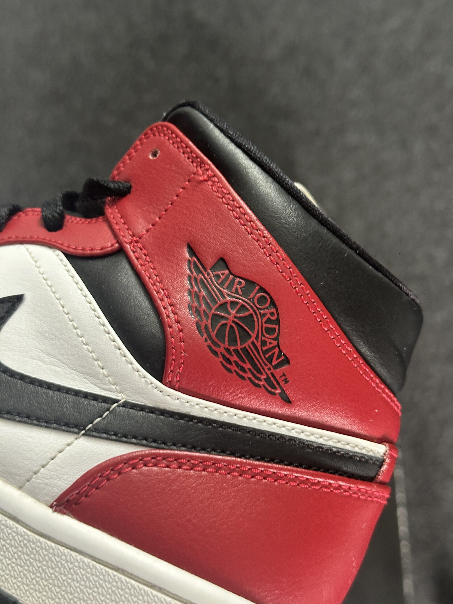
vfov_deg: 39.7
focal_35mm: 48
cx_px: 226
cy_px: 302
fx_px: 838
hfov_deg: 30.3
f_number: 1.78
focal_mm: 6.86
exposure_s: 1/33
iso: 320
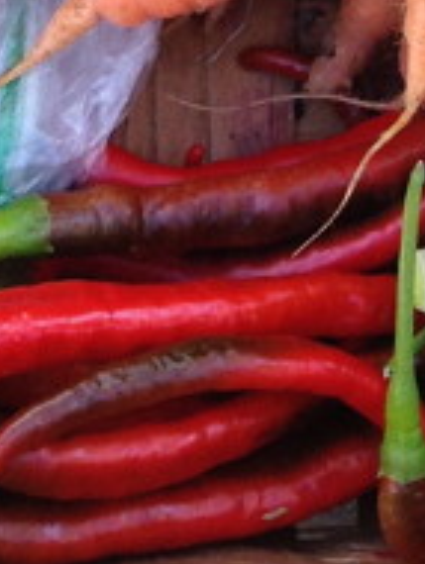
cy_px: -709
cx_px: 174
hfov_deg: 9.5
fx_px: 2548
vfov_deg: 11.0
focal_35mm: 156
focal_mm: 4.12
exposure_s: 1/120
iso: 80
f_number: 2.4
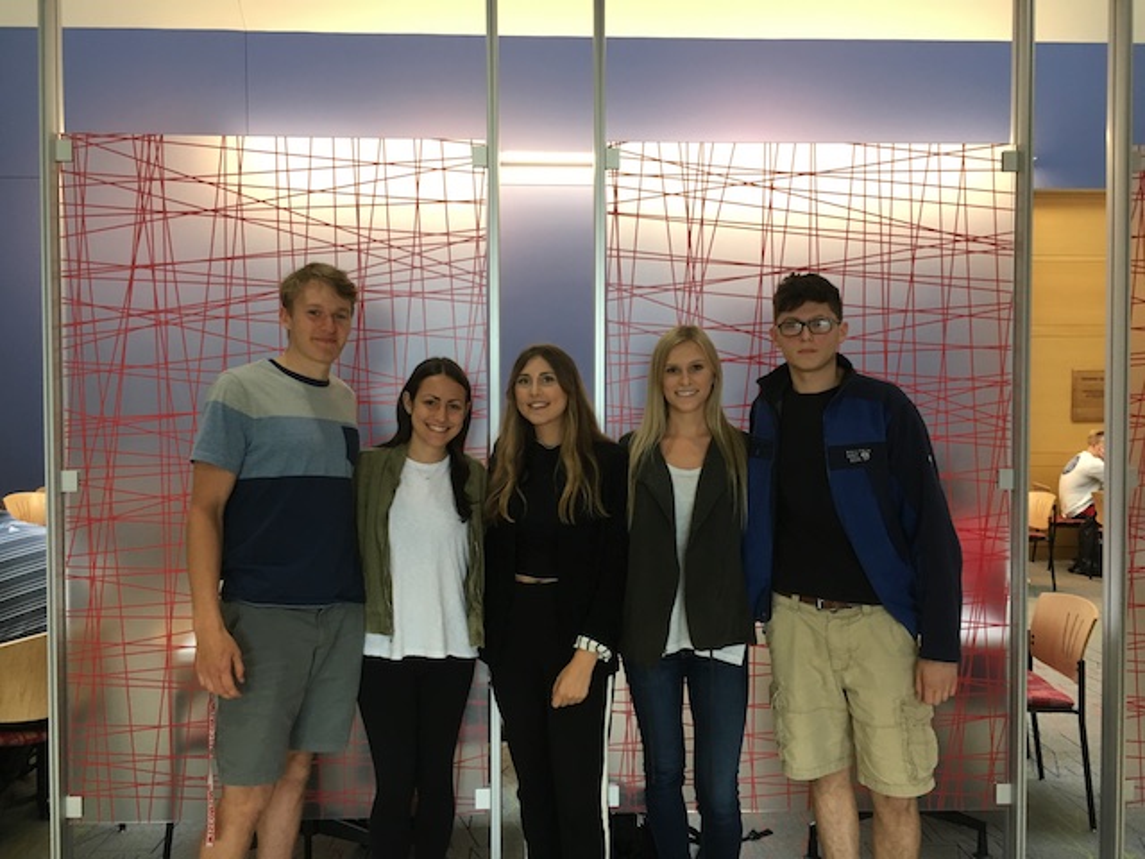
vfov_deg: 48.2
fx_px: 959
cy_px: 430
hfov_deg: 61.7
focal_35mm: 29
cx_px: 572
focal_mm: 4.15
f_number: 2.2
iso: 100
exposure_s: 1/30
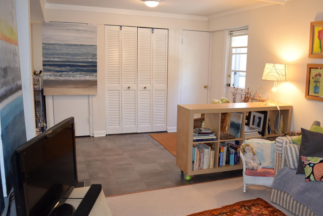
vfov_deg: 41.1
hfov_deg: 58.5
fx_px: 287
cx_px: 184
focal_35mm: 32
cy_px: 116
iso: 800
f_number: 4.5
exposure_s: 1/80
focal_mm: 18
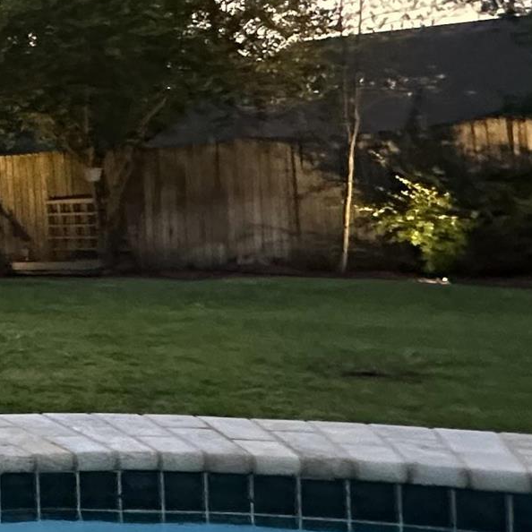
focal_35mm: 64
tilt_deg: +2.3
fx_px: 1113
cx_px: -417
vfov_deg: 26.7
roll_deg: +1.2
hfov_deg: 19.9
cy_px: 176
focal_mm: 2.22
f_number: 2.2
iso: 1250
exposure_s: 1/58
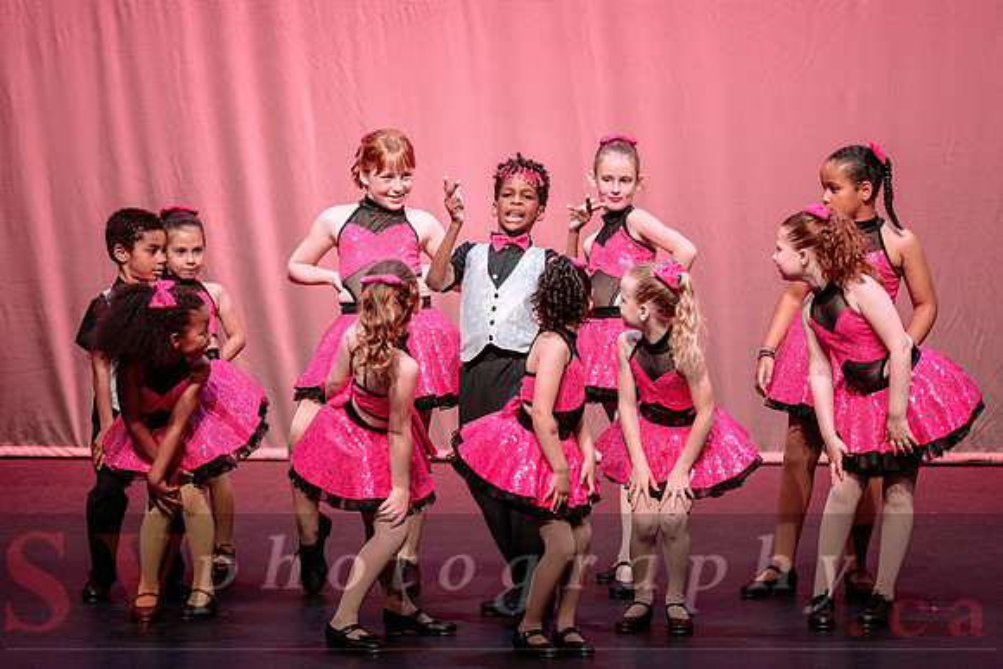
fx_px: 6010
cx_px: 499
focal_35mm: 216
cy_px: 244
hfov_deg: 9.5
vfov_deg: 6.4
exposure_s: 1/400
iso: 1250
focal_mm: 165
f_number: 2.8
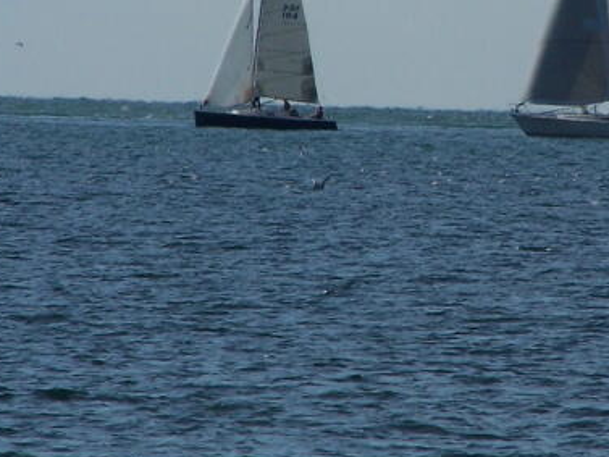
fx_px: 18162
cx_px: 519
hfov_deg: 1.9
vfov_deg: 1.4
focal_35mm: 1032
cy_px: 142
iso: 80
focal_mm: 63
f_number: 7.1
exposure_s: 1/640
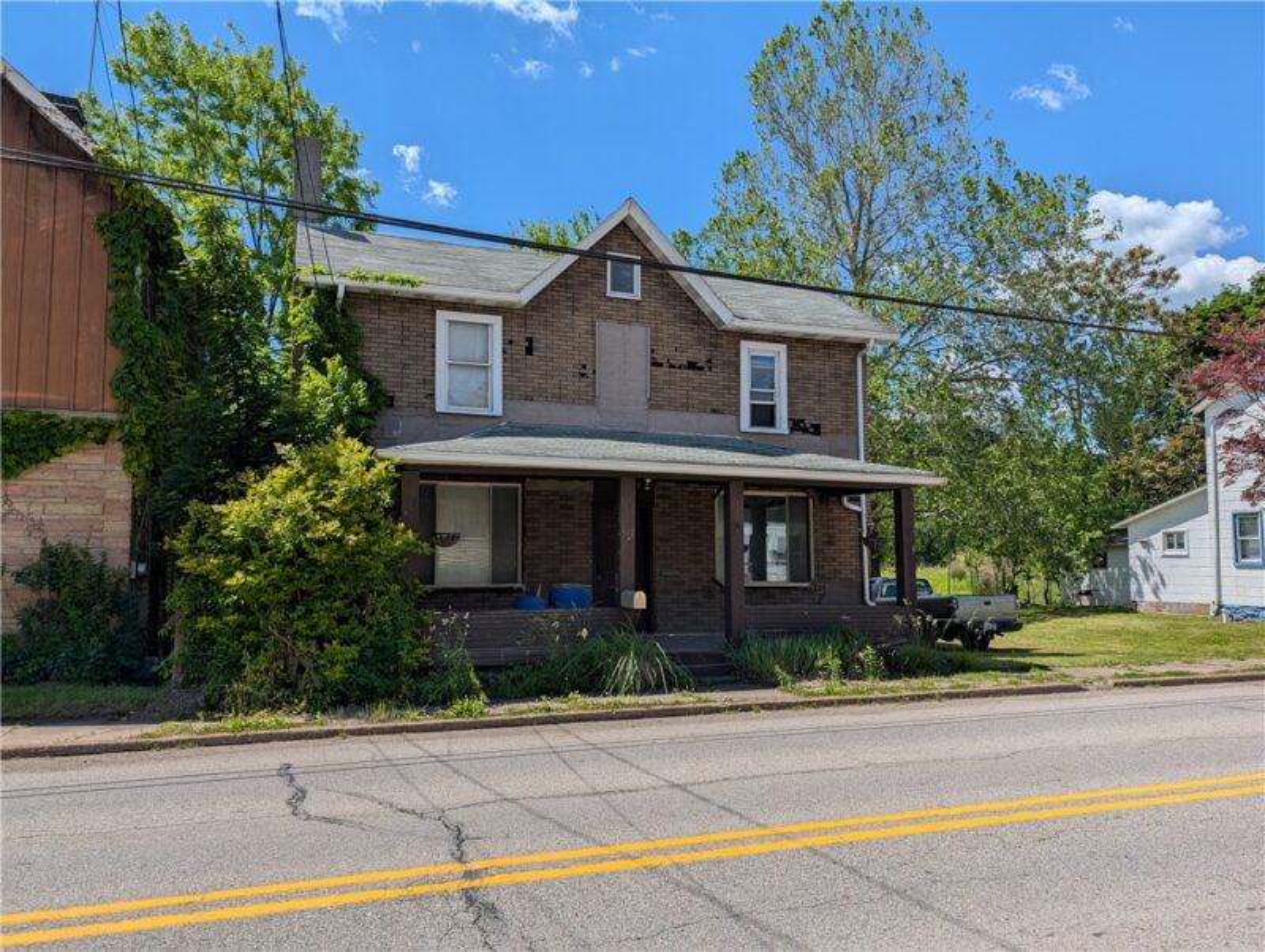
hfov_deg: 71.5
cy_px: 476
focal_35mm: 24
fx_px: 878
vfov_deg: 56.9
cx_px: 632
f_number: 1.68
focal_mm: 6.9
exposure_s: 1/999
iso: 14
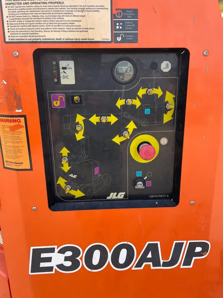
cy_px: 149
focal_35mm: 26
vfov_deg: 67.3
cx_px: 112
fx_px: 223
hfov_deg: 53.1
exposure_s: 1/749
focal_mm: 4.2
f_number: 1.6
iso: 32
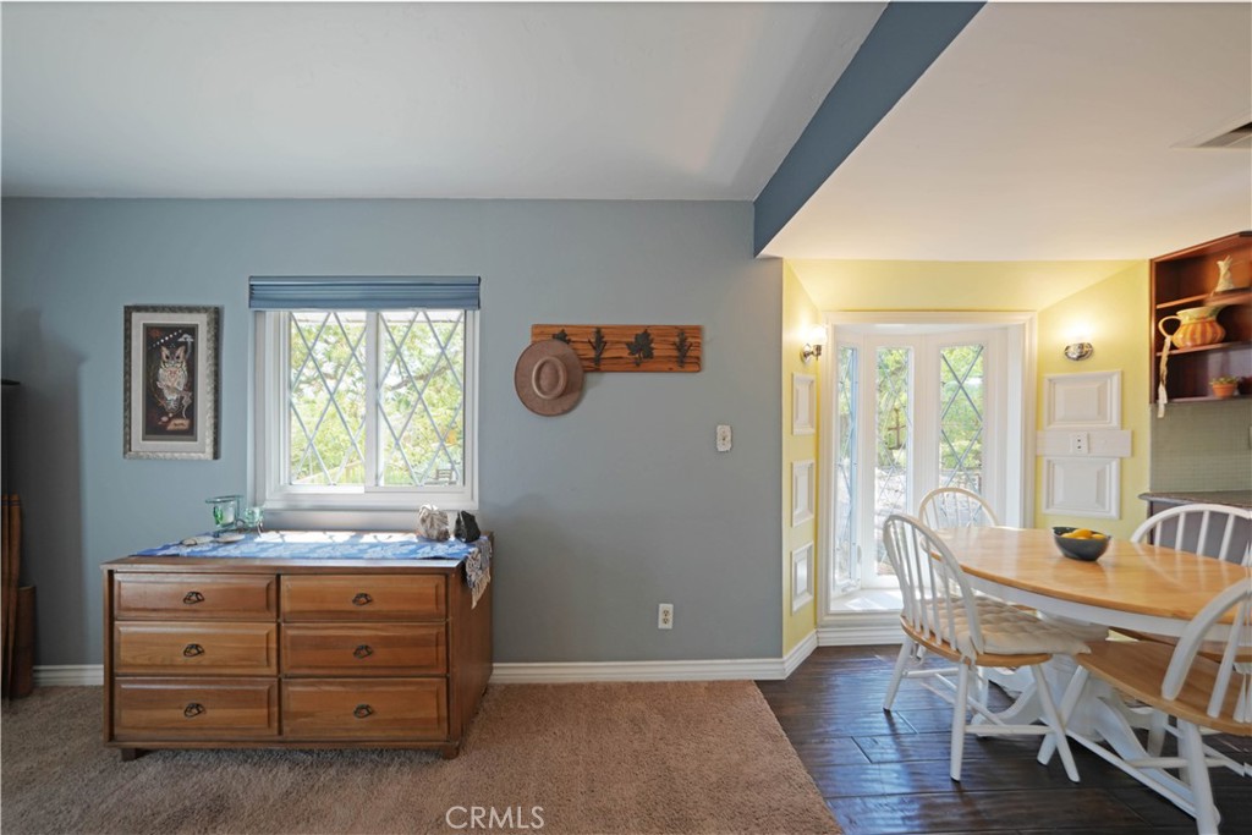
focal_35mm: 12
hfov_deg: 112.6
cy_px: 418
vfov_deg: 90.0
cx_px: 626
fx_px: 417
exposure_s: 1/40
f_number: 5.6
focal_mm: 12
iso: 100
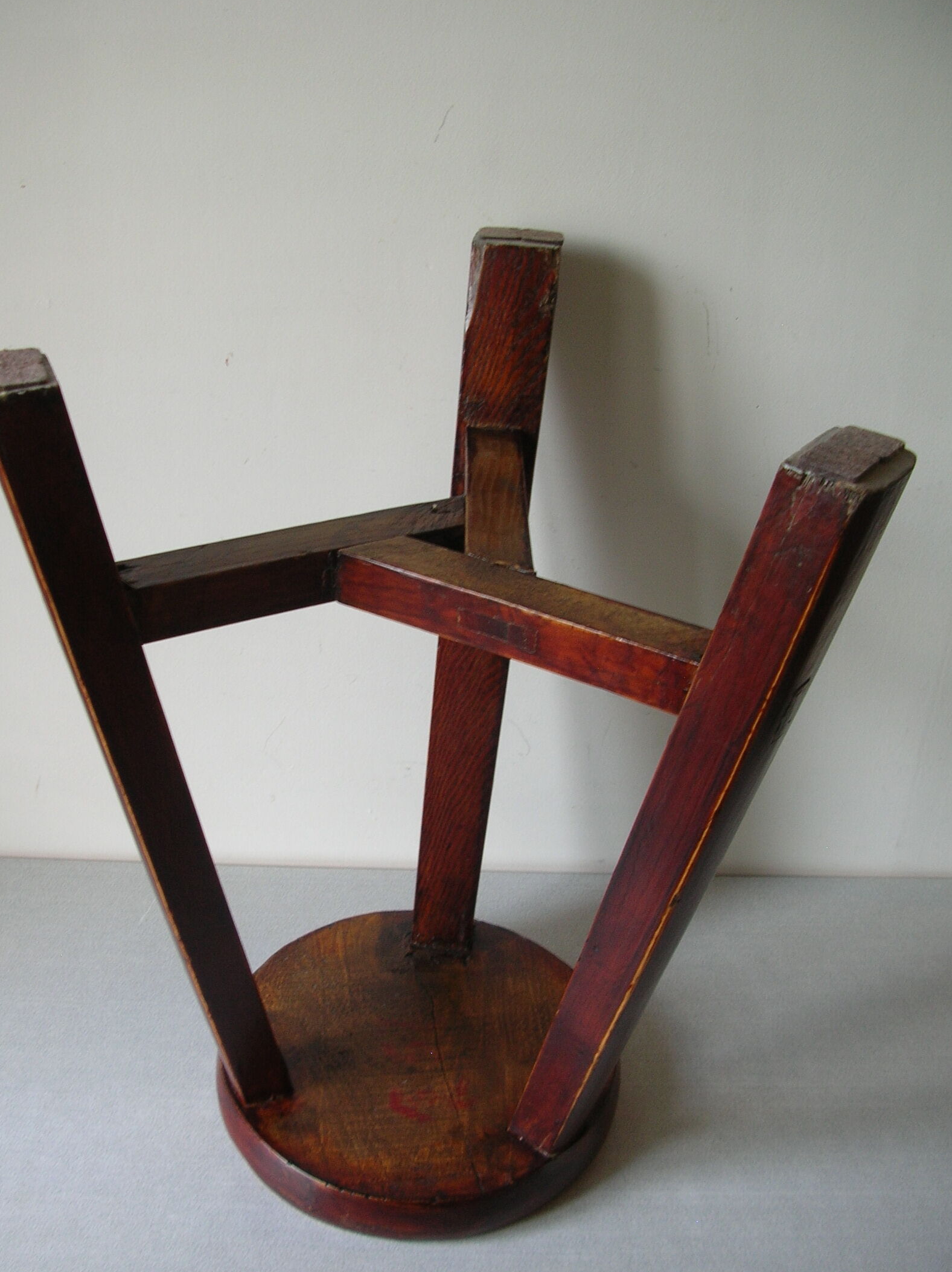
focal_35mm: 38
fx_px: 1395
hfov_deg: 37.7
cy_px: 686
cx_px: 439
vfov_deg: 49.0
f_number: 2.8
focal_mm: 5.8
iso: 50
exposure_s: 1/14
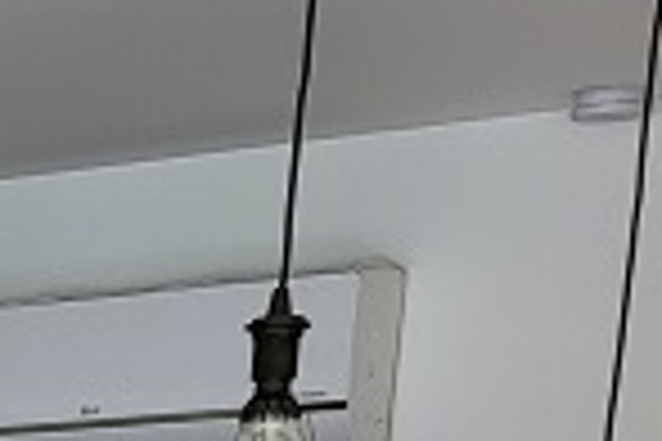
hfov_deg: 9.2
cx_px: -1202
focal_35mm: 188
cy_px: 1454
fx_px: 3457
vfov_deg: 6.5
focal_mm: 5.4
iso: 40
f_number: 1.8
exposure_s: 1/106
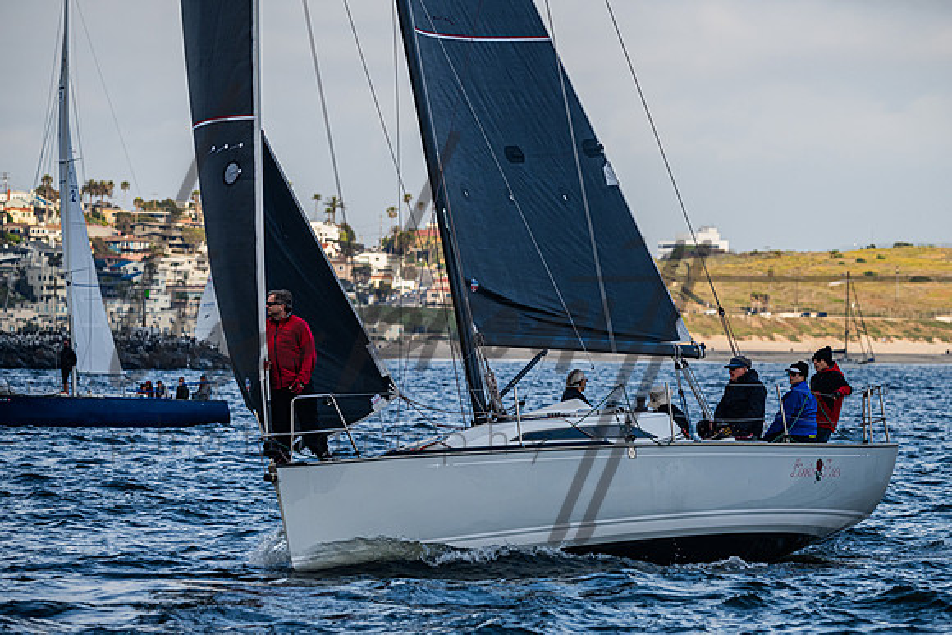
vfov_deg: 4.9
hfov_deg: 7.3
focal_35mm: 282
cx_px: 539
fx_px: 7447
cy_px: 338
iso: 400
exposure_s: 1/1600
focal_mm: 220
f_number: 5.6
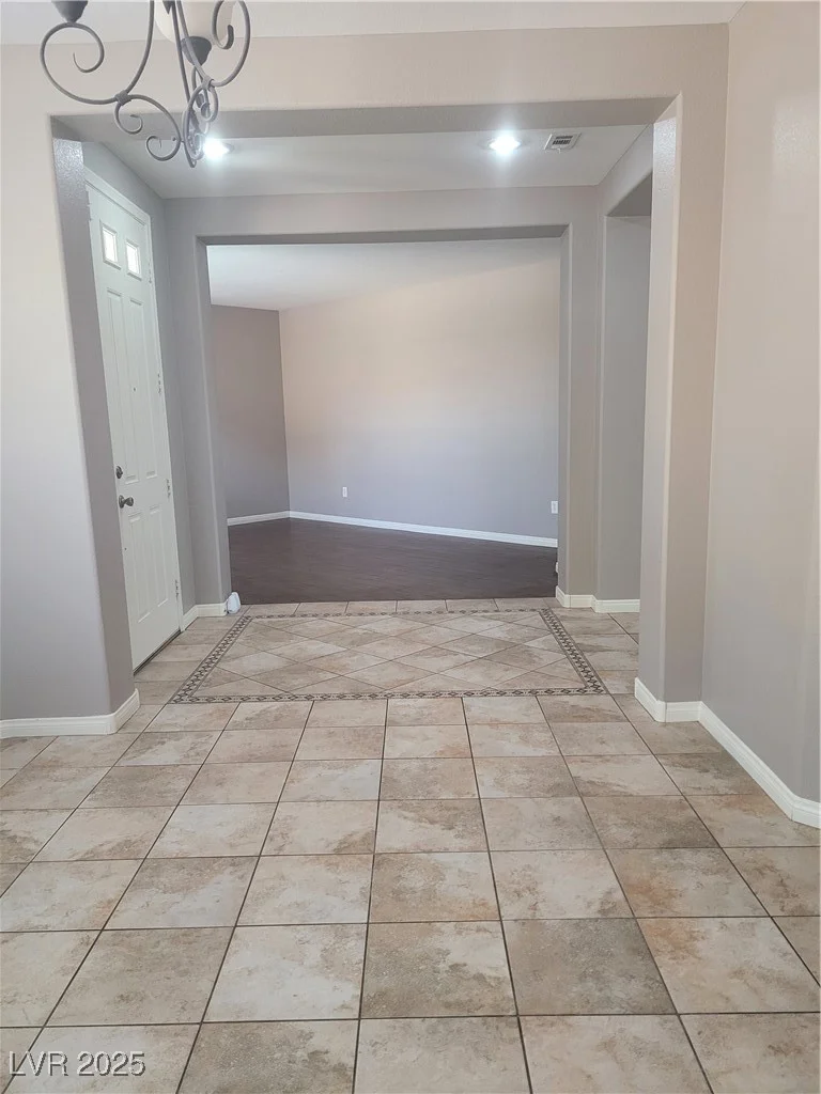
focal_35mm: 26
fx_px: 822
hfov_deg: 53.1
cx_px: 410
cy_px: 547
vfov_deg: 67.3
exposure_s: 1/120
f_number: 1.8
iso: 320
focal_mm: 5.4
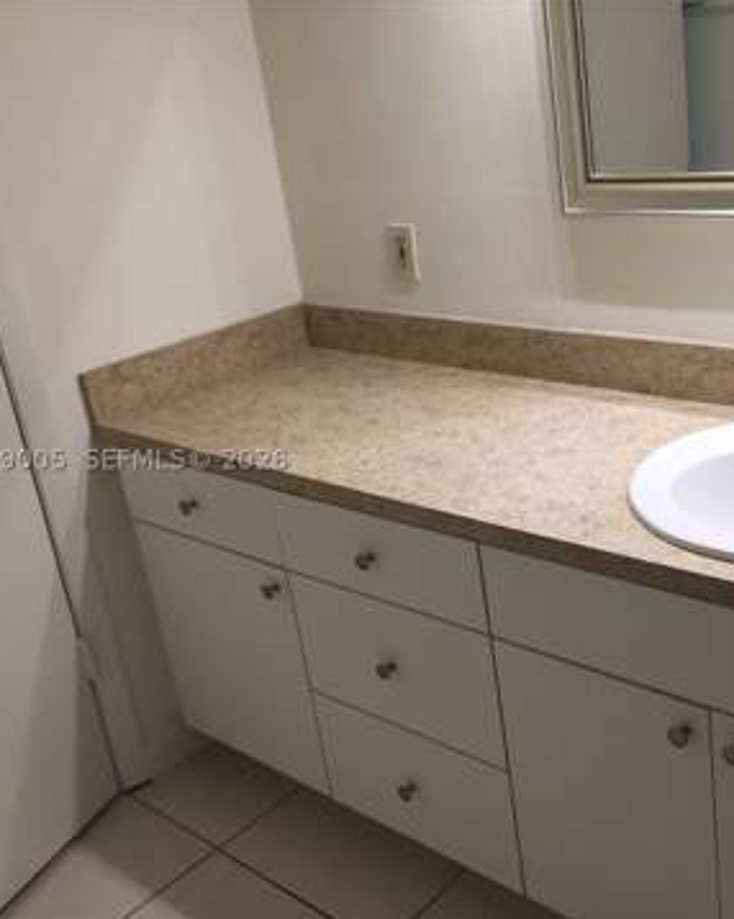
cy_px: 460
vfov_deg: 48.0
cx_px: 524
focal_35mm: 38
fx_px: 1033
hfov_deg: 38.4
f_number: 2.2
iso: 32
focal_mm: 4.15
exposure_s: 1/30
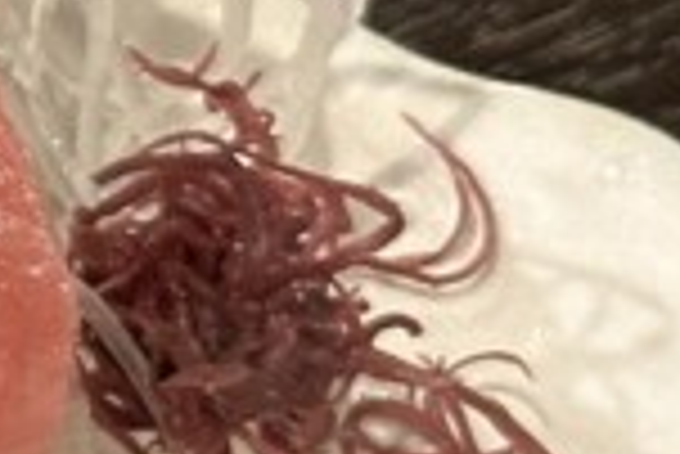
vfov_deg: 4.1
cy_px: -175
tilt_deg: -29.9
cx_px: -1504
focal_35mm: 338
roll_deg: +1.5
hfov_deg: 5.6
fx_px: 6390
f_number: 1.78
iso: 320
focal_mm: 6.86
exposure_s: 1/40
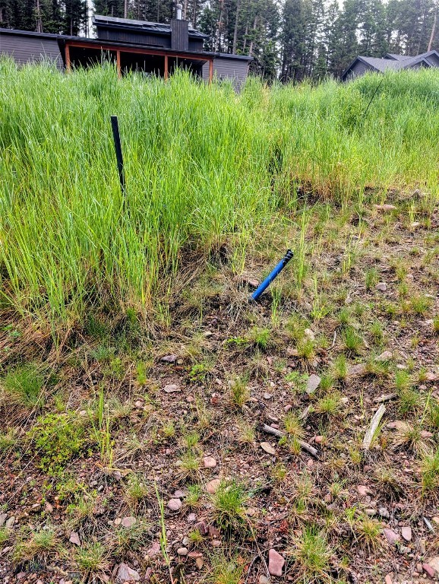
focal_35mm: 24
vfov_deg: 71.5
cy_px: 292
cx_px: 220
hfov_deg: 56.9
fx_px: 405
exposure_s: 1/1517
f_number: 1.68
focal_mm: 6.9
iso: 19
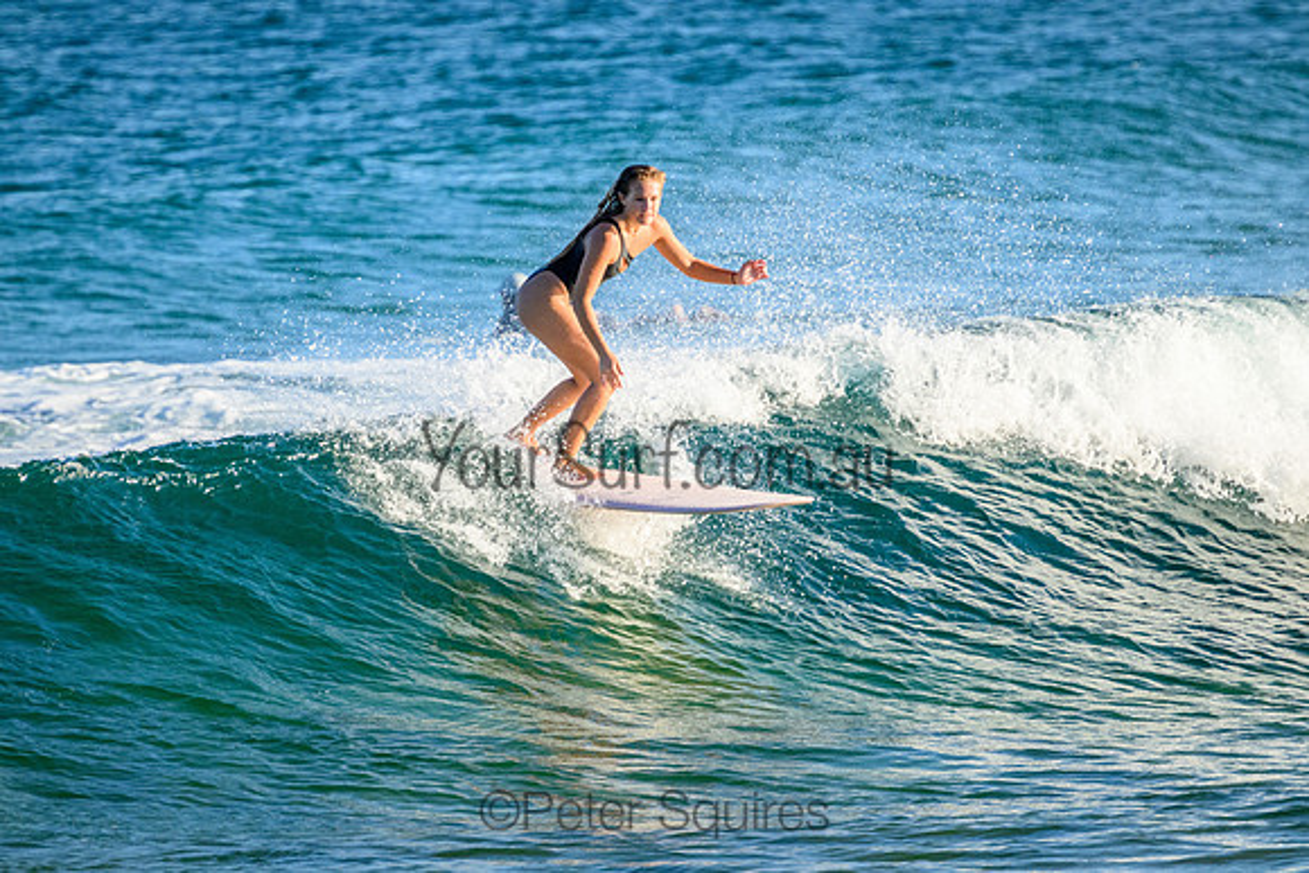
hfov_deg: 2.6
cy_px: 436
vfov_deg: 1.7
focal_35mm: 800
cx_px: 654
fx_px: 29094
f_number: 11
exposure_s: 1/2000
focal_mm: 800
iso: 2000
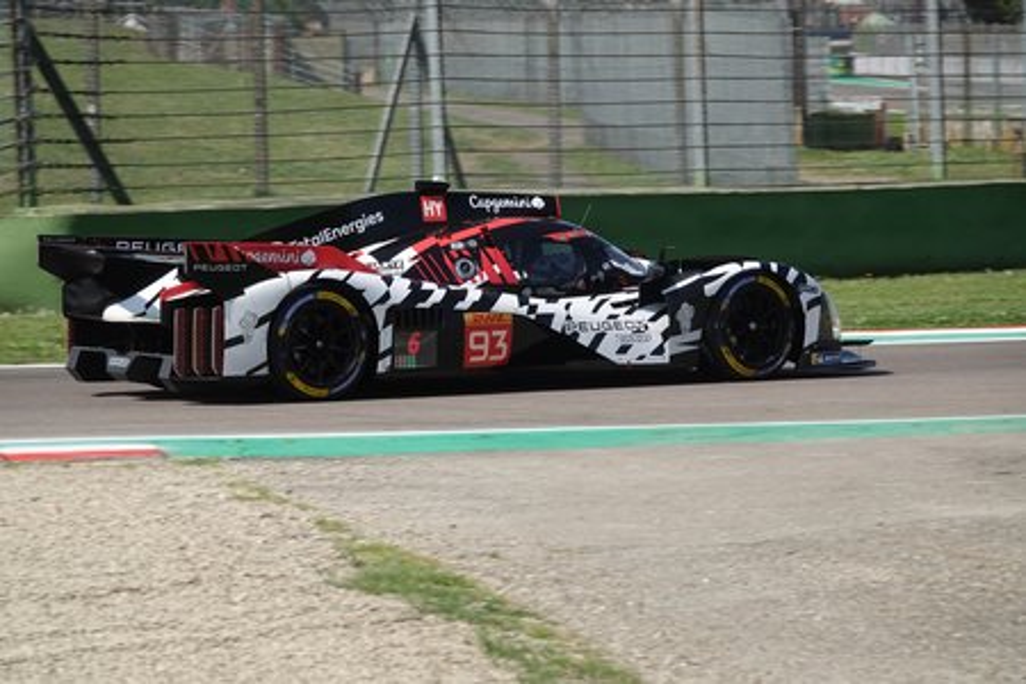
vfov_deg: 6.9
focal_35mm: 200
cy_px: 342
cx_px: 513
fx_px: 5700
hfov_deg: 10.3
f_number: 4
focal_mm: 73.24
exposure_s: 1/1000
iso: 100
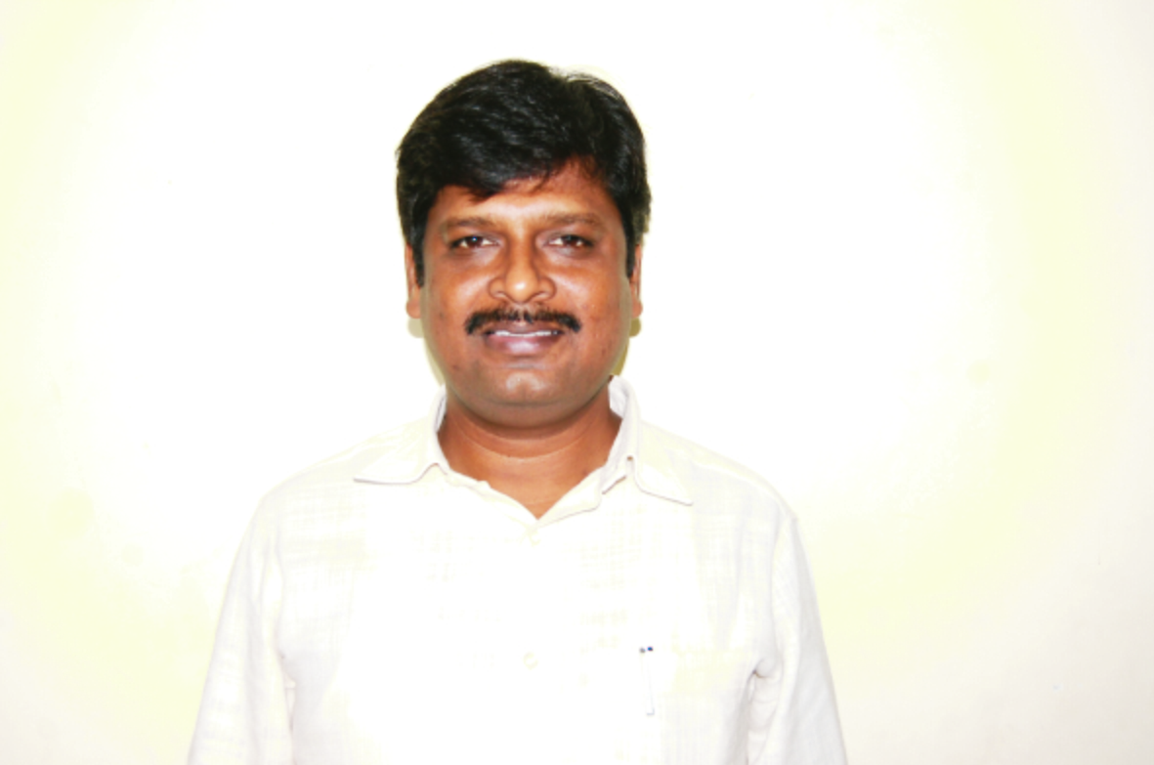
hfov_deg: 43.7
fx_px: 1440
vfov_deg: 29.8
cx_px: 577
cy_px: 382
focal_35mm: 45
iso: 400
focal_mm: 30
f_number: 4.2
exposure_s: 1/60
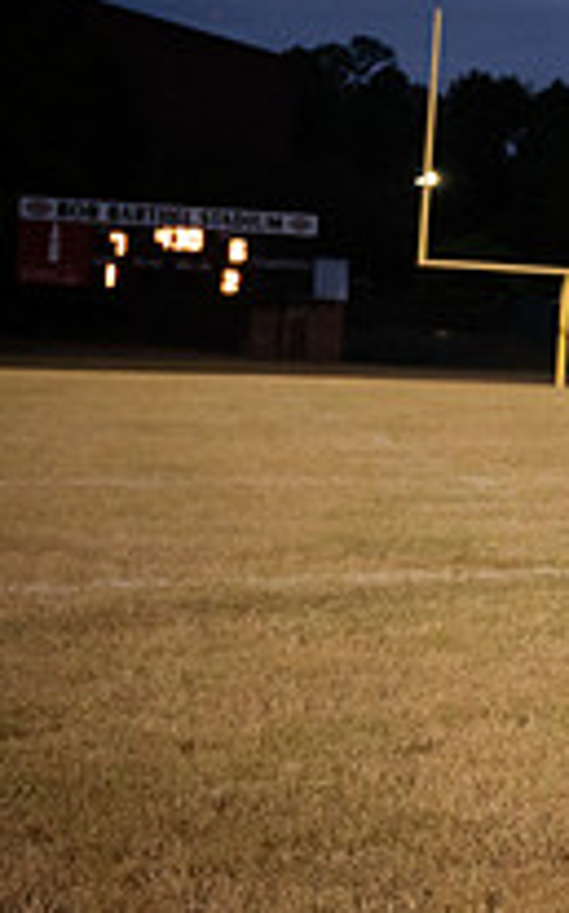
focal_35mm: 85
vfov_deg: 24.2
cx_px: 1195
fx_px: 2113
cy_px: 273
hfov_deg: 13.0
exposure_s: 1/250
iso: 3200
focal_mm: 28.5
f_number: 4
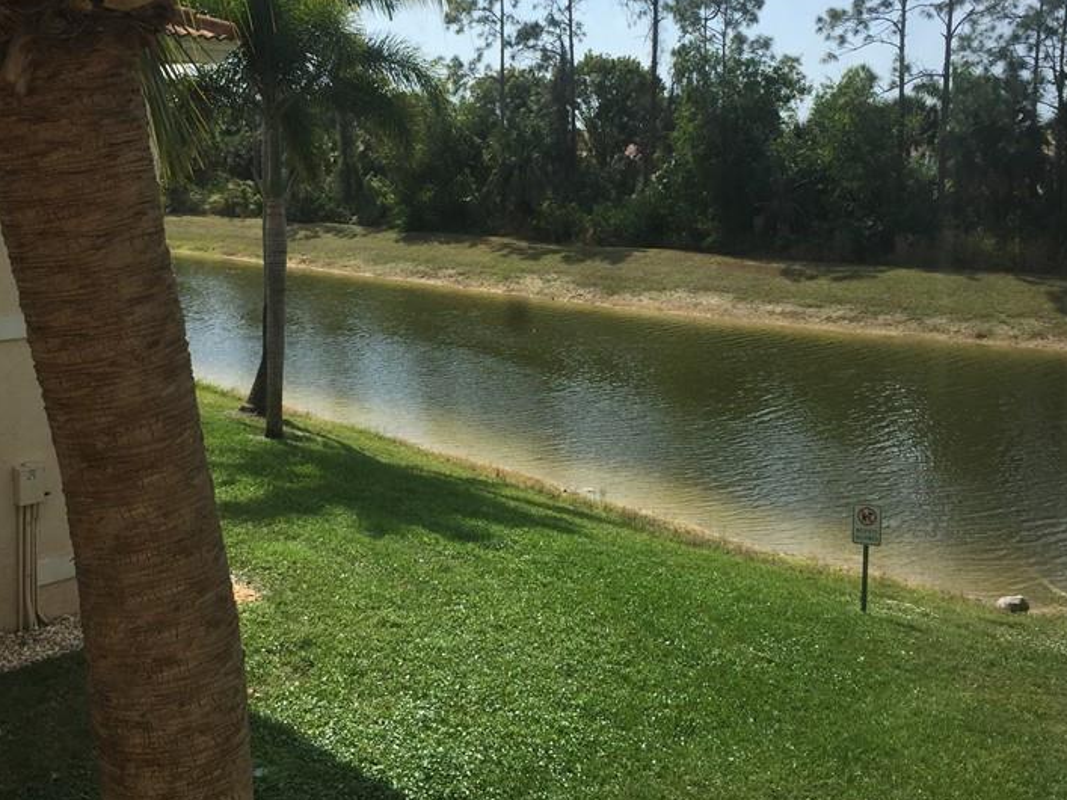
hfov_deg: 44.7
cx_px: 456
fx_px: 1294
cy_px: 276
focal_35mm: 42
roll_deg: -1.7
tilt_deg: -6.0
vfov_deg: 34.1
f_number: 2.2
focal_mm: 4.15
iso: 32
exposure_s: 1/1721
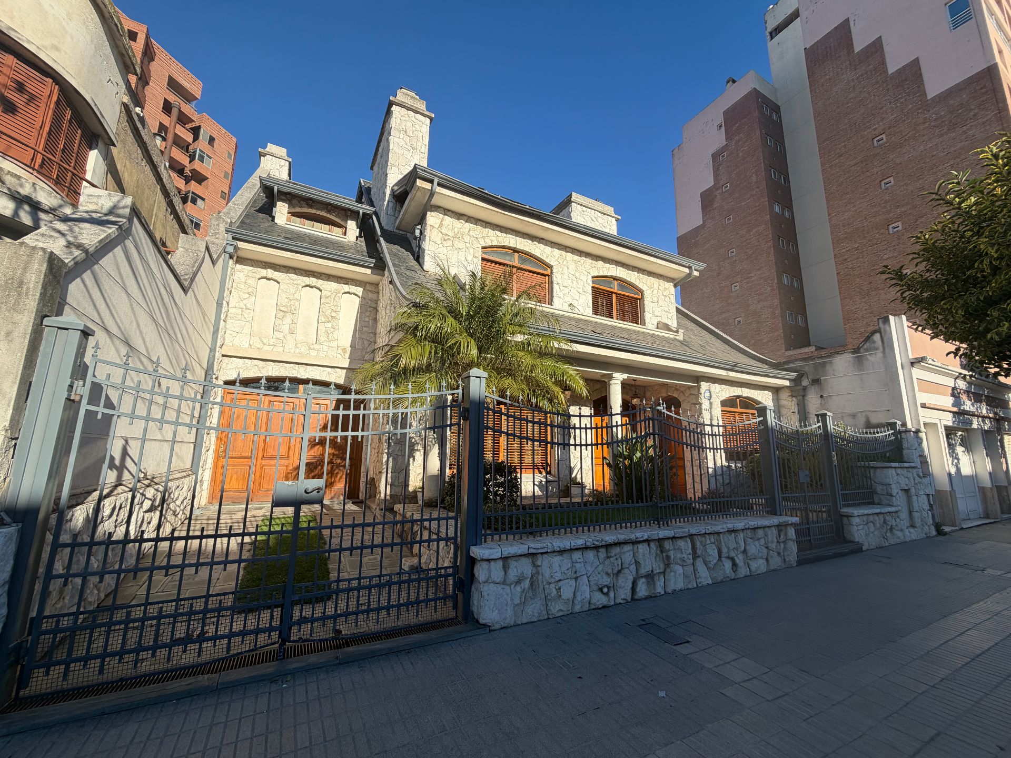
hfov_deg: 102.1
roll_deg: -0.7
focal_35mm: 14
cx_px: 506
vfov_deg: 85.7
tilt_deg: +10.2
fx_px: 409
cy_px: 379
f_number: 2.2
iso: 32
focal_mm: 2.22
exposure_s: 1/770
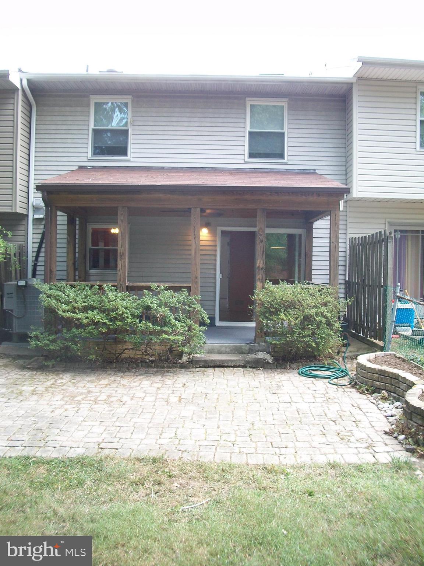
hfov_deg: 44.2
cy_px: 283
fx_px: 523
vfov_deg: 56.8
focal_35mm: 32
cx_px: 212
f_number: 2.9
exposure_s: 1/80
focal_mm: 5.7
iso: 80
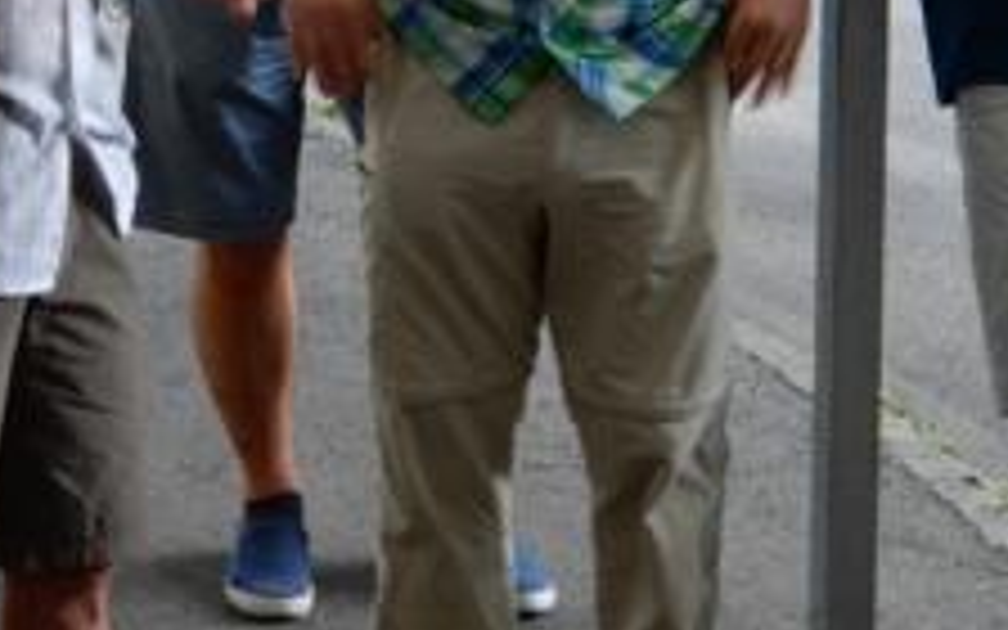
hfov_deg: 15.5
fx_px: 3709
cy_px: -137
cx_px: 410
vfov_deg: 9.6
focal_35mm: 135
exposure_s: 1/30
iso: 140
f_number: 4.5
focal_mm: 10.2
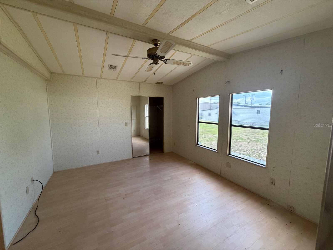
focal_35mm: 14
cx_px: 166
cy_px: 125
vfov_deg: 85.7
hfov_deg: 102.1
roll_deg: +0.7
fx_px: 135
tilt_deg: -5.1
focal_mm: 2.22
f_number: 2.2
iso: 320
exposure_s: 1/113
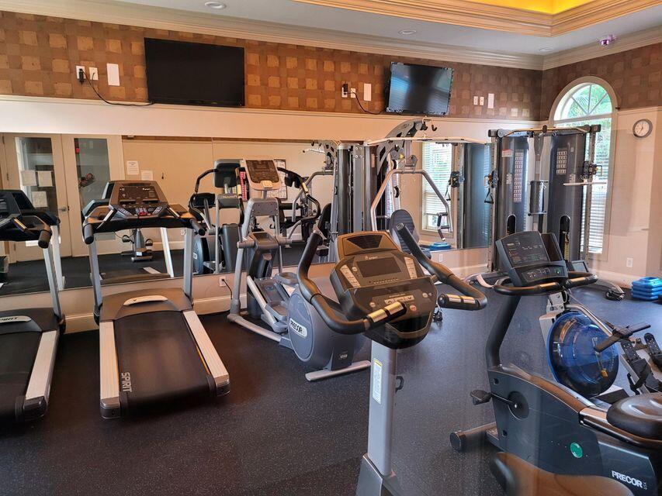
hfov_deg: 67.3
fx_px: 497
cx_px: 331
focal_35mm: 26
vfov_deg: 53.1
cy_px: 248
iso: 640
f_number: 1.8
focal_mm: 5.4
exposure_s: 1/39
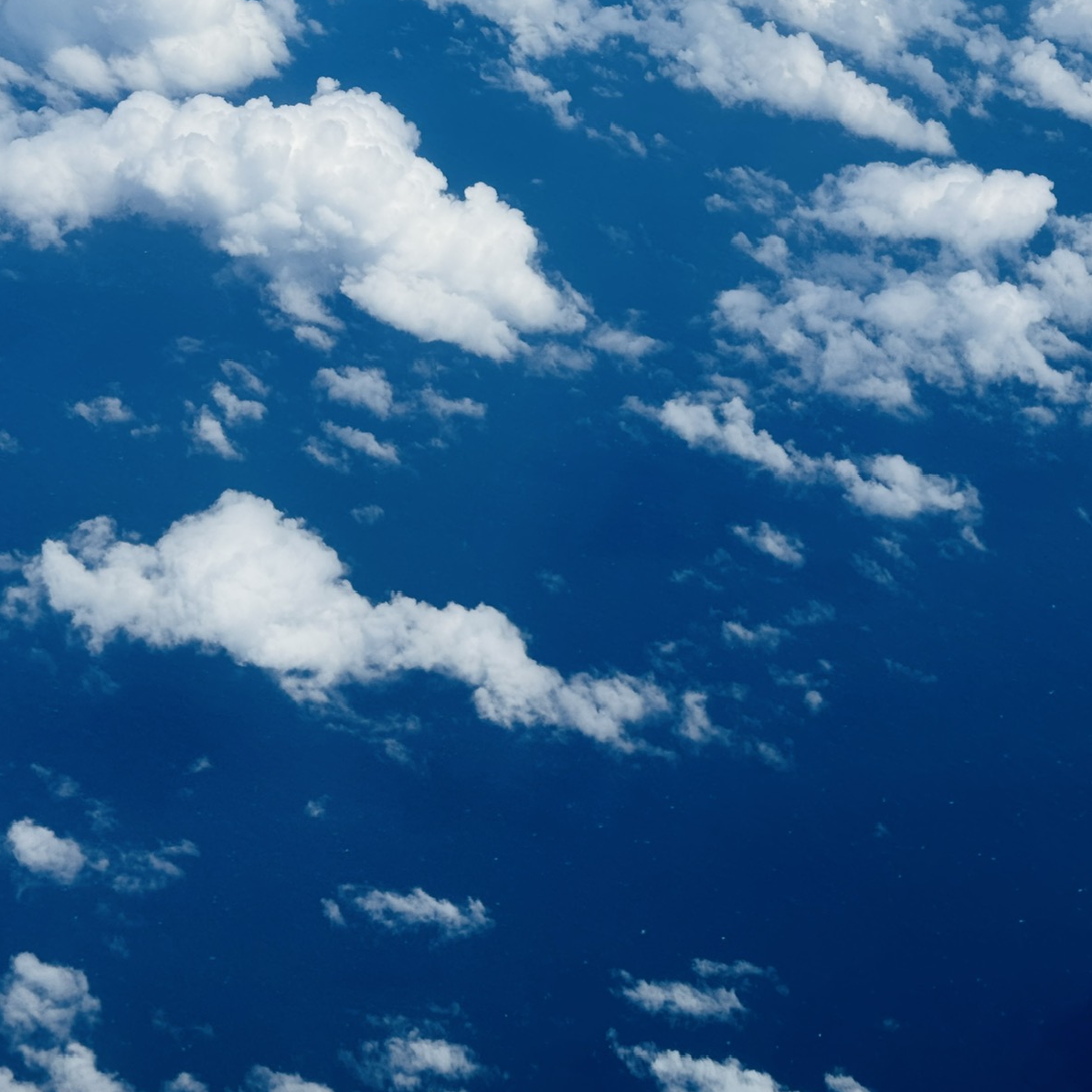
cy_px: 469
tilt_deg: -27.4
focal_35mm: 71
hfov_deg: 24.0
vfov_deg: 24.3
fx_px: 2534
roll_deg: -0.5
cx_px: 830
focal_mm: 6.76
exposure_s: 1/7937
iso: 80
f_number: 1.78
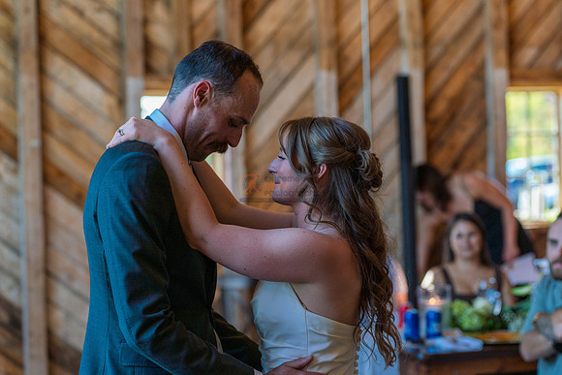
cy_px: 189
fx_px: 1479
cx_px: 297
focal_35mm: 95
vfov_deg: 14.5
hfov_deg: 21.5
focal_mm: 86
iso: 400
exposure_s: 1/400
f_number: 3.2
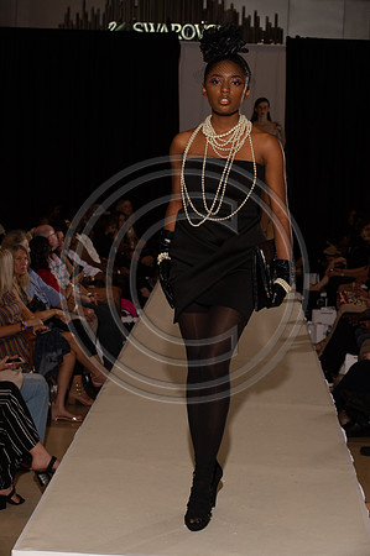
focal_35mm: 82
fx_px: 1267
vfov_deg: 24.8
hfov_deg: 16.6
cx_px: 185
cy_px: 278
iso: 800
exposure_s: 1/250
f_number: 9
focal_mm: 82
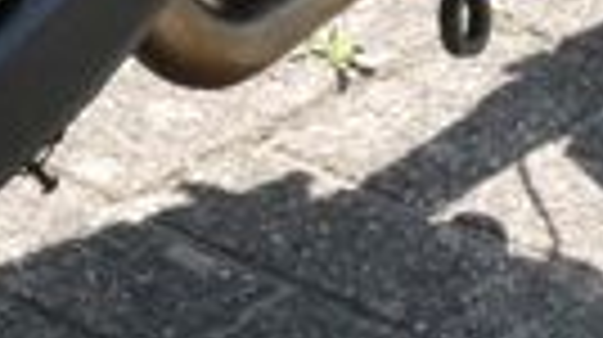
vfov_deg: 5.7
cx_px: 117
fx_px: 3162
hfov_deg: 10.9
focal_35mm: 198
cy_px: -635
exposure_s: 1/1000
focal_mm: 6.8
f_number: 5.6
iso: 800
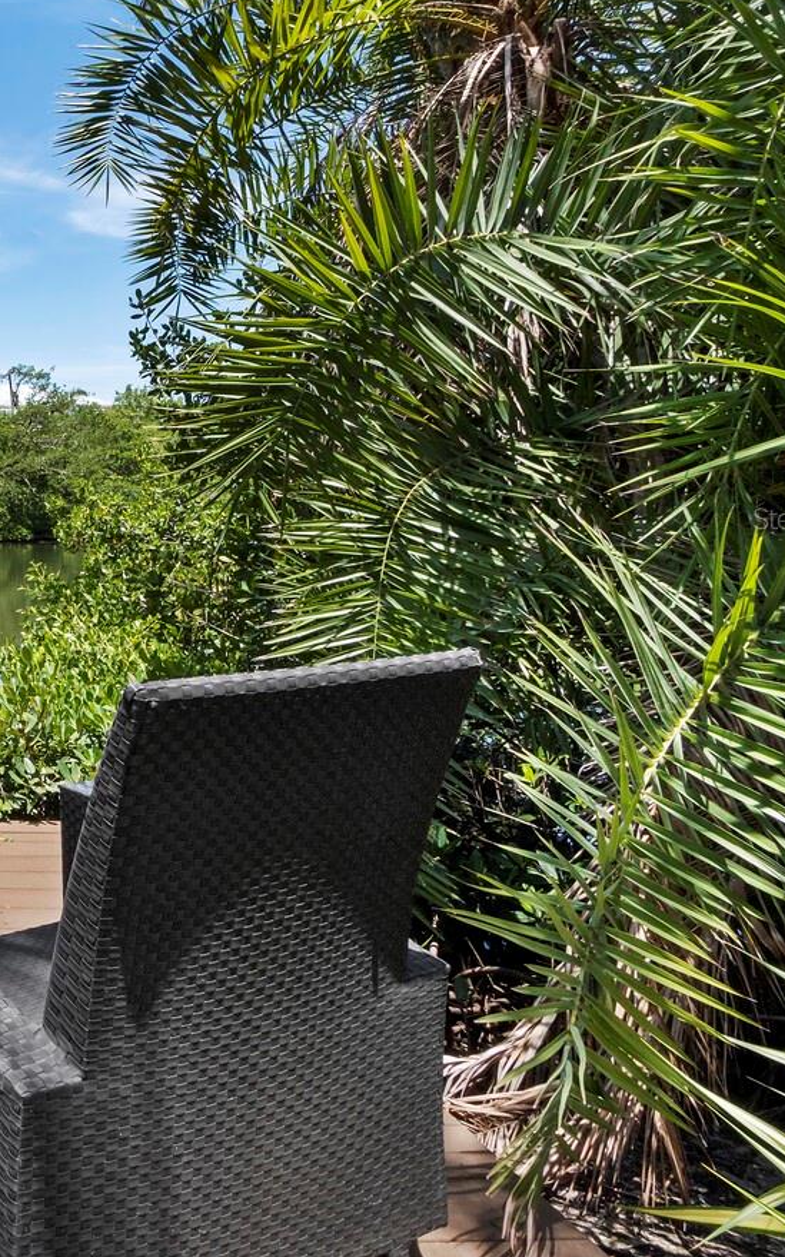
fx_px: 925
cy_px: 518
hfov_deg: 33.0
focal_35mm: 27
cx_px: -255
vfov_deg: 67.9
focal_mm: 7
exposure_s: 1/200
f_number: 11
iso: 320
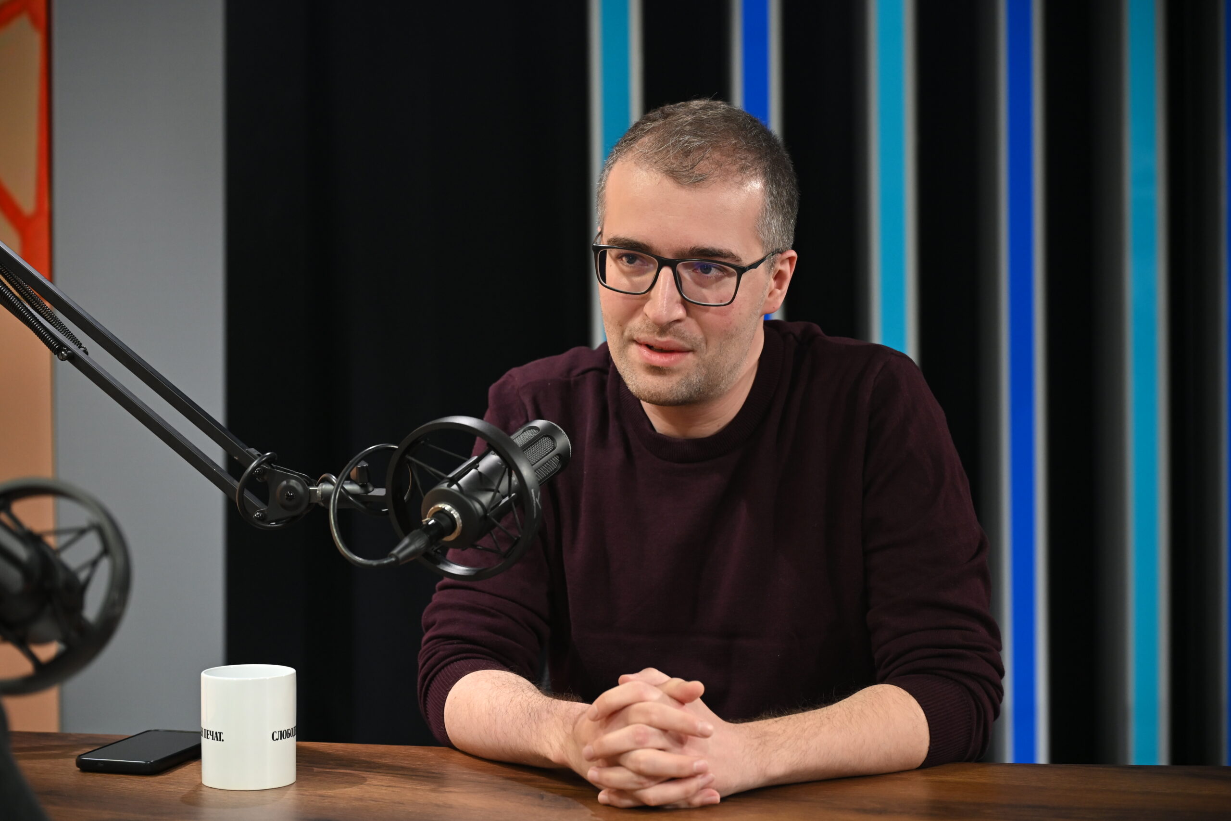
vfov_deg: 18.4
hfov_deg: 27.3
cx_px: 616
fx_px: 2530
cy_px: 410
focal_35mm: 74
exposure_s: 1/250
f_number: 4
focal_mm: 74
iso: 1600
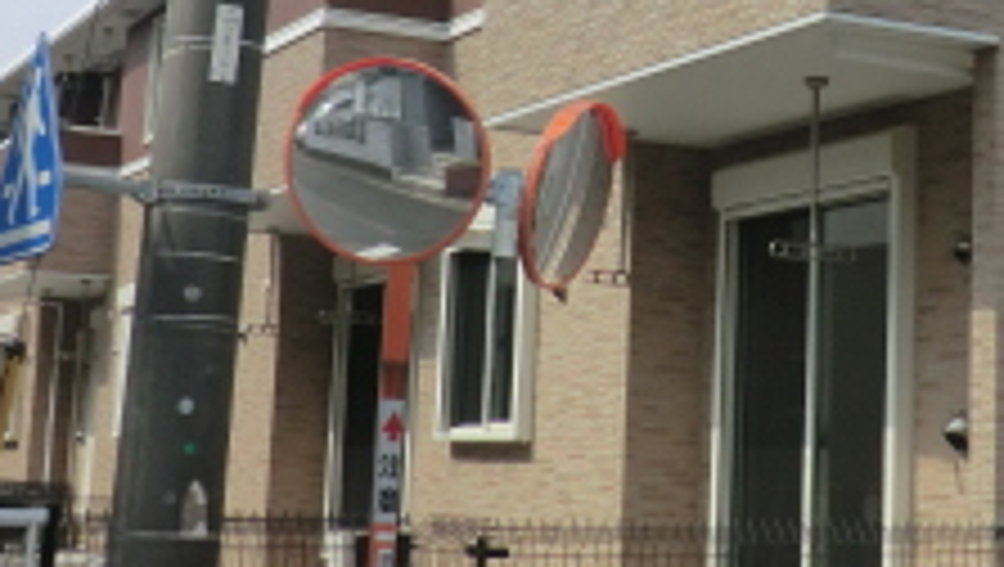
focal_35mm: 75
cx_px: 914
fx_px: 1999
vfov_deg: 16.0
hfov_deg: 27.2
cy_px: 108
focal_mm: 4.3
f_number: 7.5
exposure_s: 1/250
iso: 80
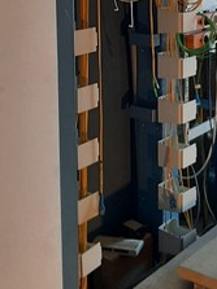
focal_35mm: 70
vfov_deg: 26.6
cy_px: 17
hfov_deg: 20.6
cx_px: 191
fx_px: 586
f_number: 1.7
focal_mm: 3.92
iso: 200
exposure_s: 1/50
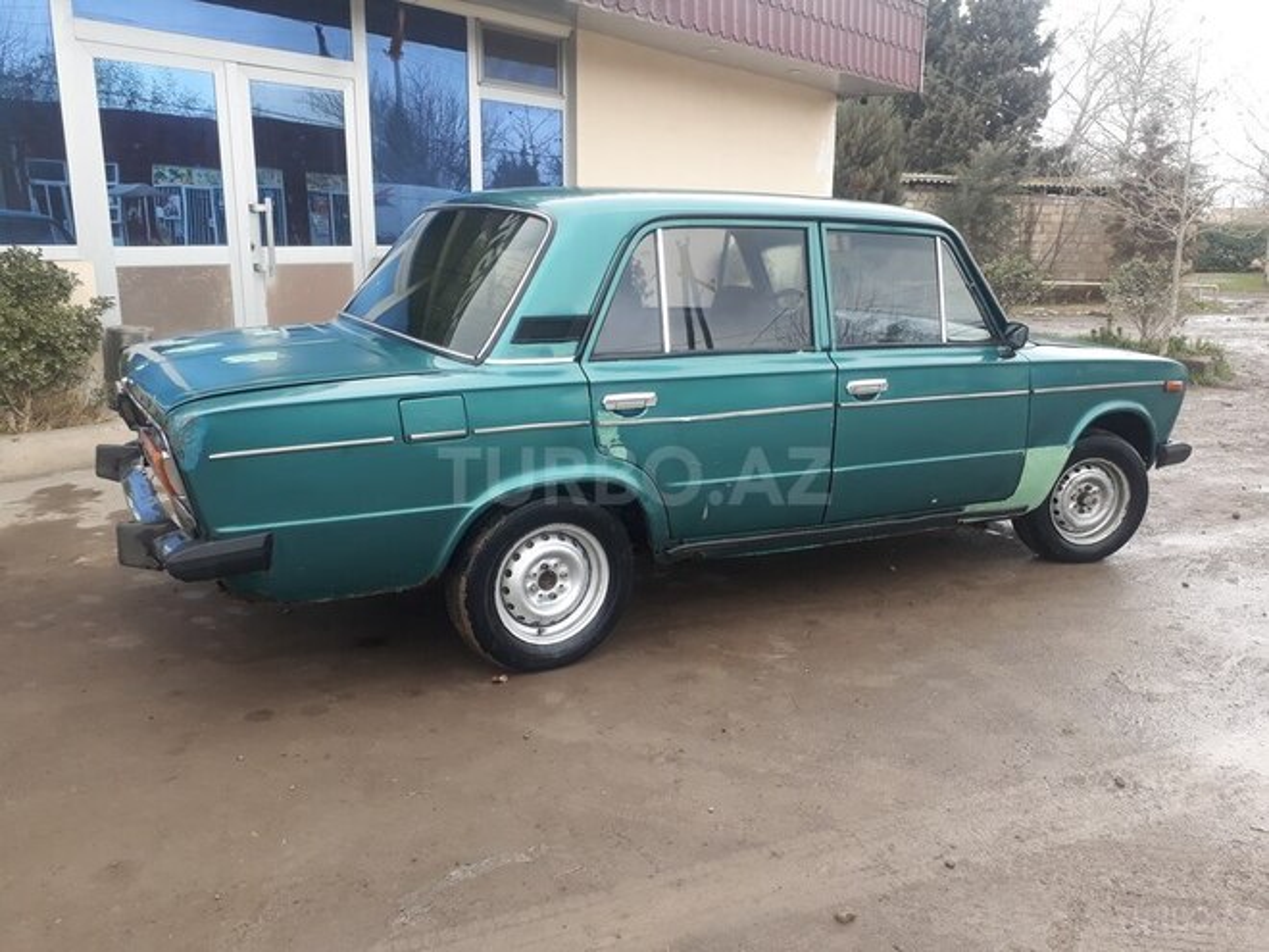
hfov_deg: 65.3
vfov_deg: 51.4
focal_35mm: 27
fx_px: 990
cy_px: 476
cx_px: 634
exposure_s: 1/105
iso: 40
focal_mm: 3.6
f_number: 1.9
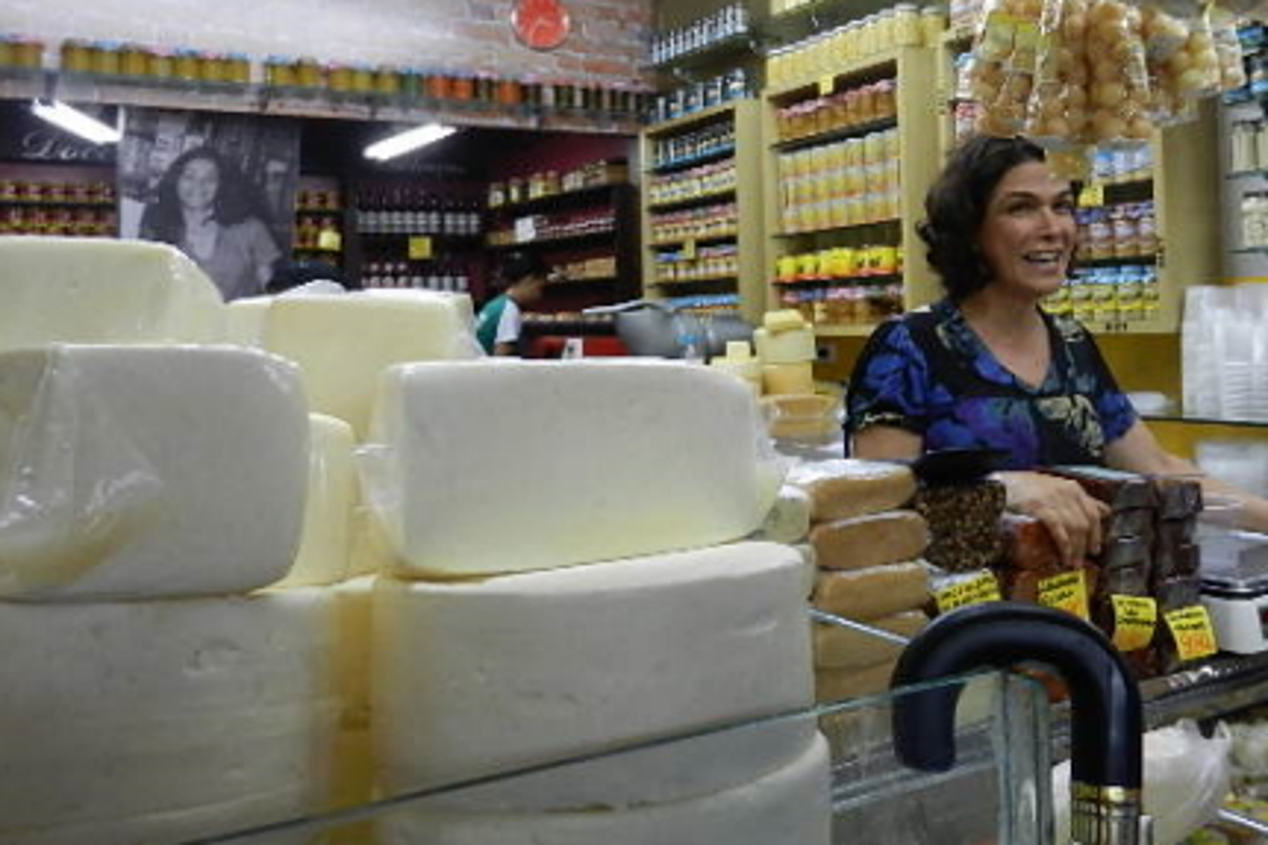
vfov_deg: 37.3
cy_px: 266
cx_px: 841
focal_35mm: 35
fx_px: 1232
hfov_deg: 53.4
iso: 220
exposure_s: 1/30
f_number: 3.5
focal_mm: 4.5
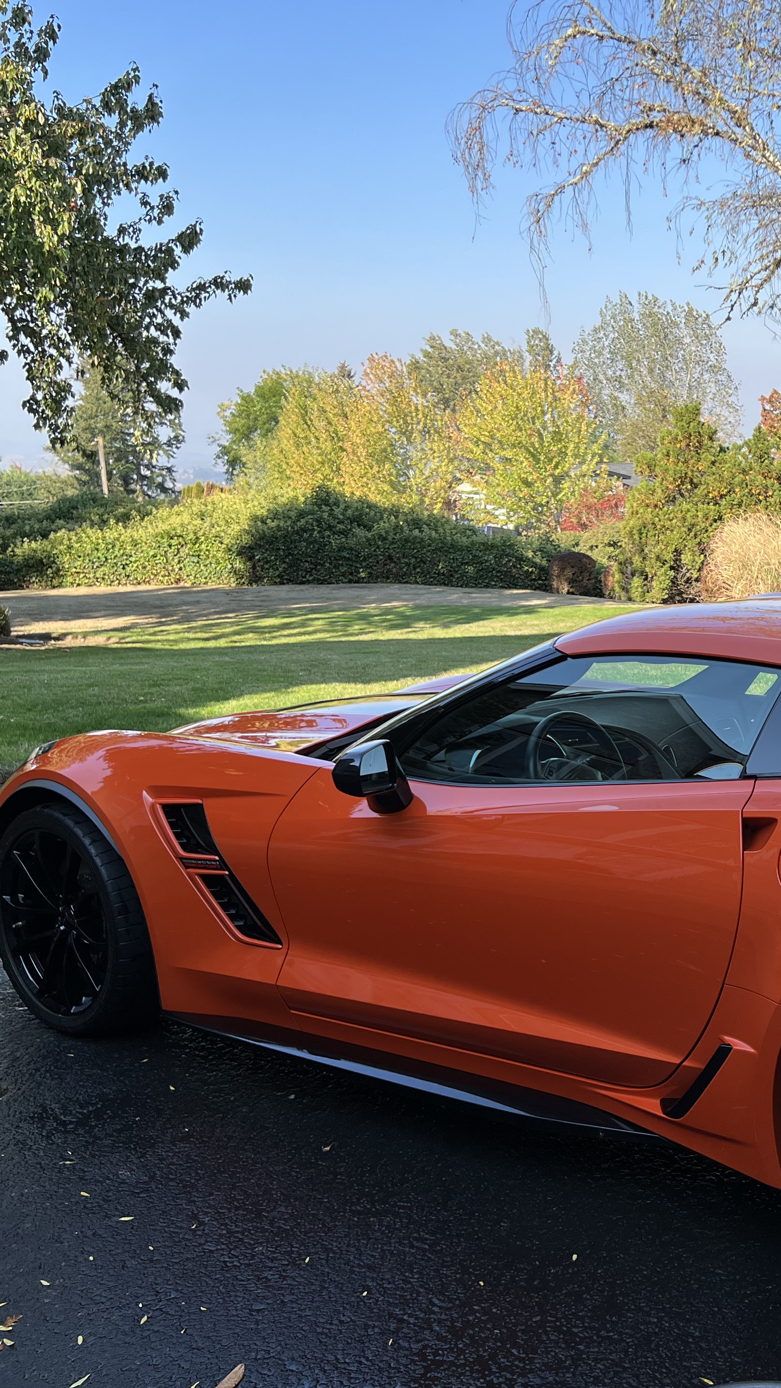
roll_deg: +1.4
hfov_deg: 28.4
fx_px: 1473
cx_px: 726
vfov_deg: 50.5
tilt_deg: -11.7
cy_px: 720
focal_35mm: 40
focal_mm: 5.7
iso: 50
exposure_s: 1/1361
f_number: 1.5
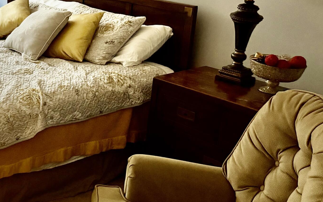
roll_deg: -1.9
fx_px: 493
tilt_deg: -16.7
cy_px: 85
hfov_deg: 33.3
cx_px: 1
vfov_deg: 23.1
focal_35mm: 56
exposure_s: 1/30
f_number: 1.78
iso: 800
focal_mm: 6.76
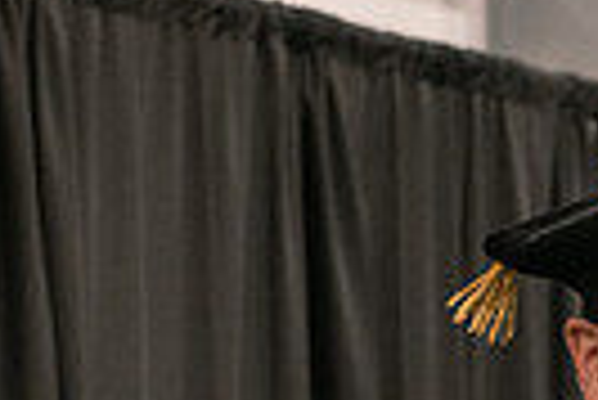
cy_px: 658
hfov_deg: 6.6
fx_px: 5072
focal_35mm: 305
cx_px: 1030
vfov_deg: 4.5
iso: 2000
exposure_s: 1/125
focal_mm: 70
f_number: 5
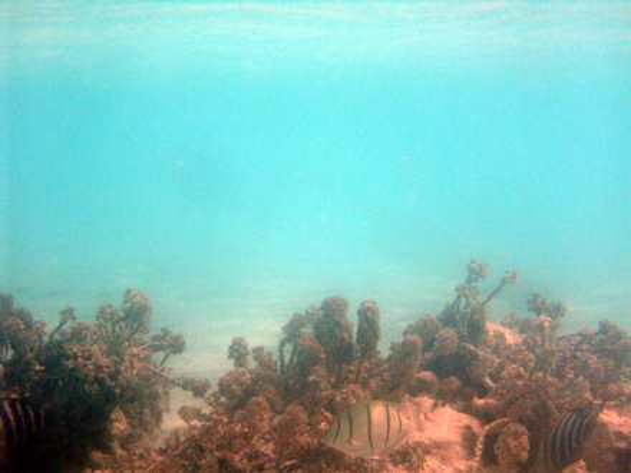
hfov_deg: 36.2
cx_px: 316
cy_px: 236
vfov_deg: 27.5
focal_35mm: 53
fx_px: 966
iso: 100
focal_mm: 8
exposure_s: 1/281
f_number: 6.4
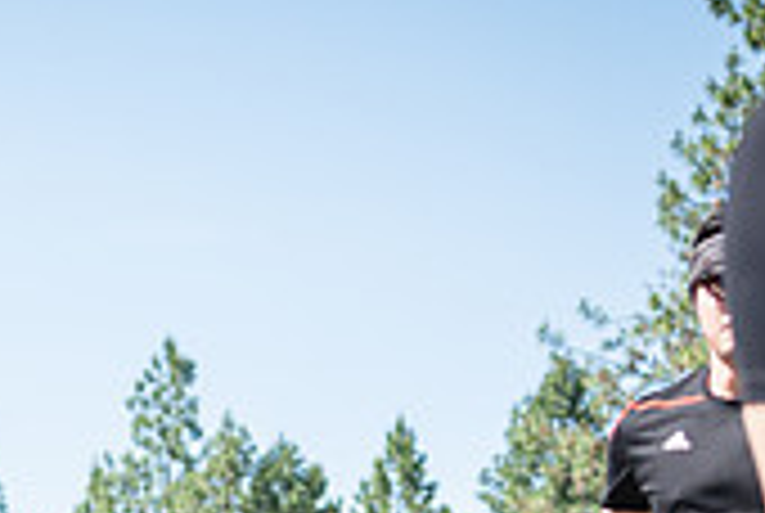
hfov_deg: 8.1
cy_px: 763
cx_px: -207
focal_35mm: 252
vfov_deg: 5.4
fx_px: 5364
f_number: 4
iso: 160
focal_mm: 74
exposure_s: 1/500
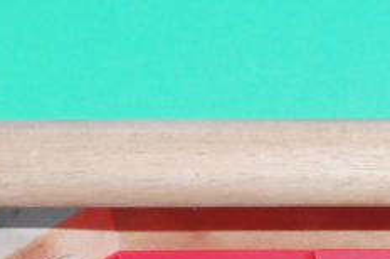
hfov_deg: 12.1
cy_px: 511
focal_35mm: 158
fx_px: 1709
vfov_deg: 8.3
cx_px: 666
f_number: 2.7
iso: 80
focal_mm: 5
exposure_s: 1/25
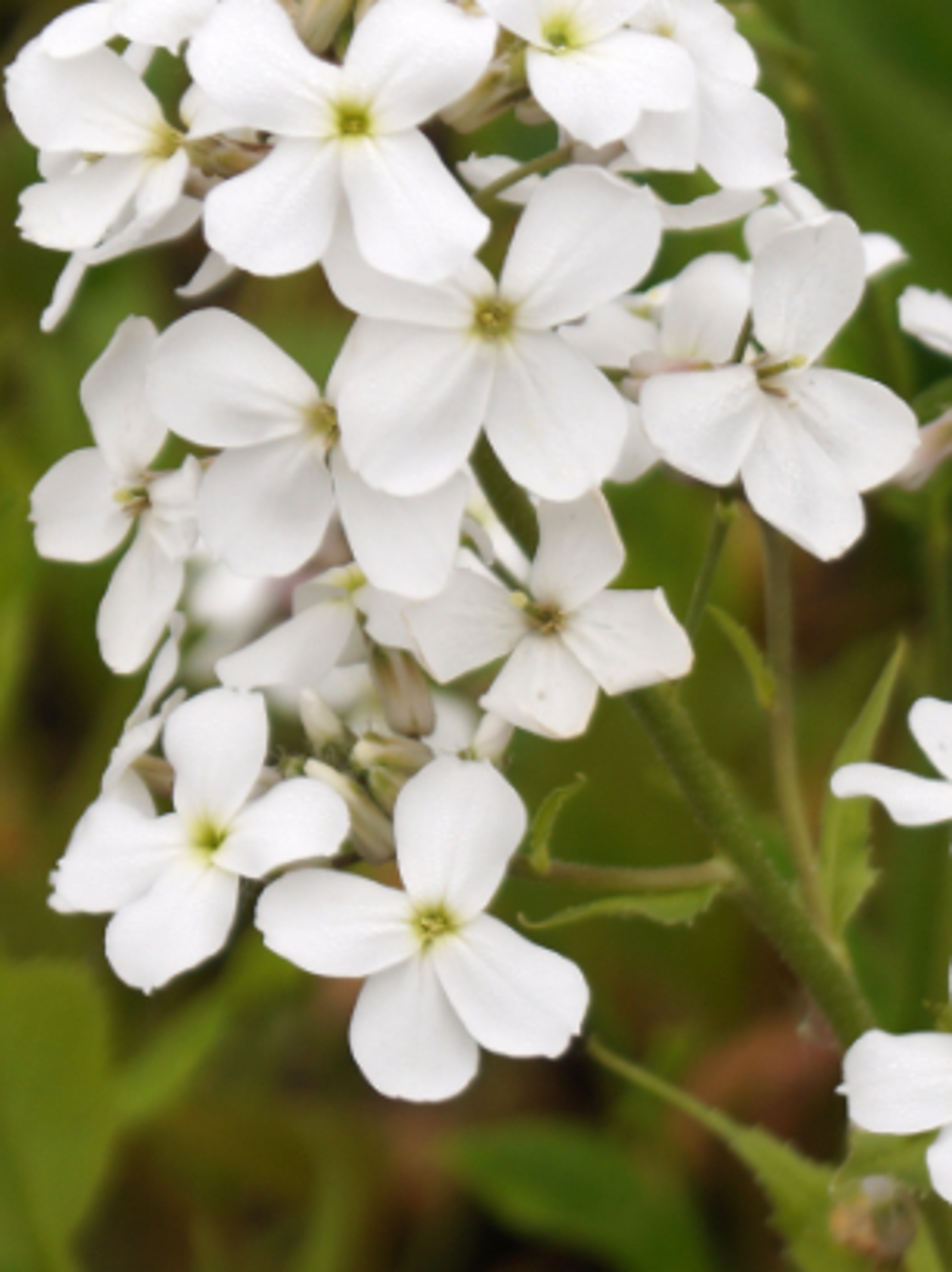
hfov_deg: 6.4
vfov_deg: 8.5
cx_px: 626
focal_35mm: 232
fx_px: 8531
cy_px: 633
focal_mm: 55
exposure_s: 1/100
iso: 100
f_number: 5.6
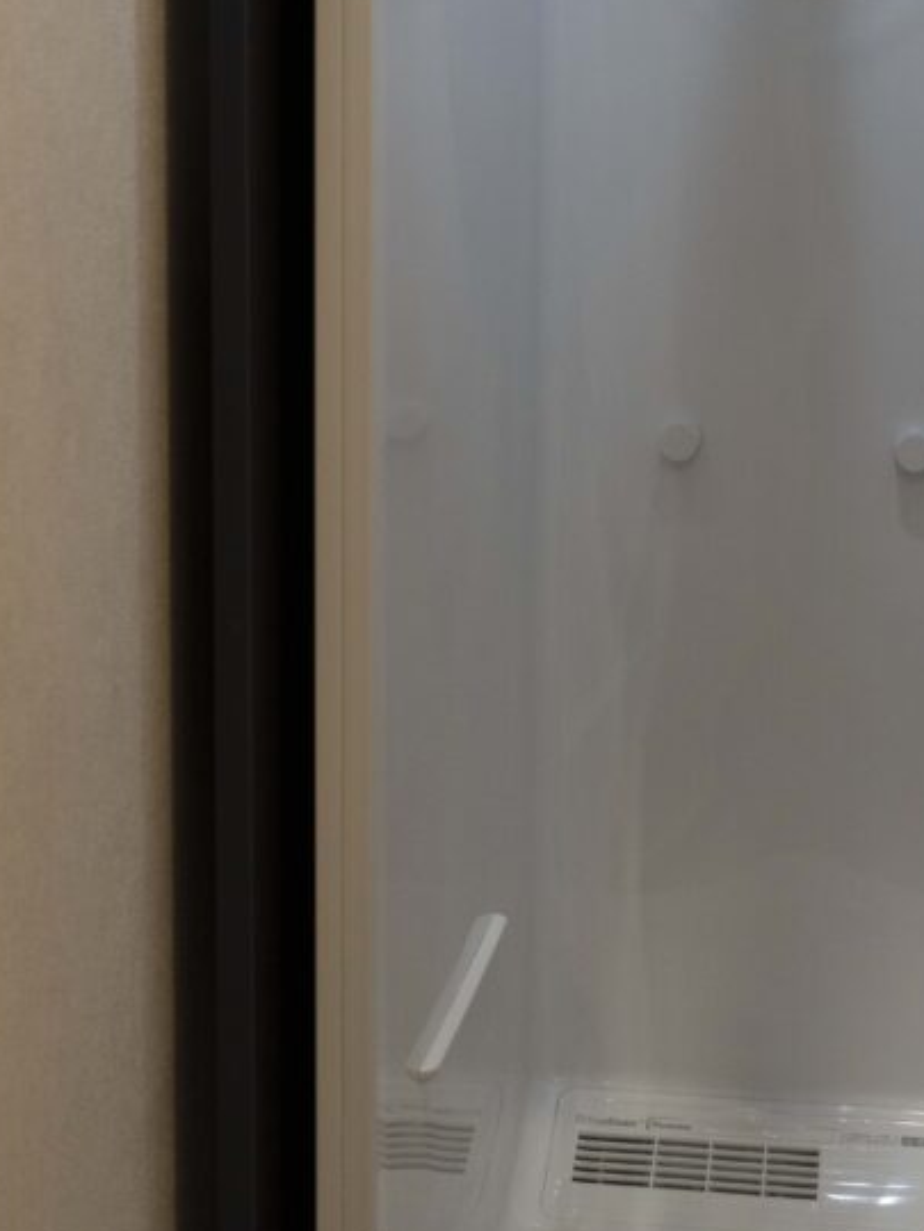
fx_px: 2598
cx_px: 676
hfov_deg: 20.0
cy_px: 169
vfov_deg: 26.0
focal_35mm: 73
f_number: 5
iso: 3200
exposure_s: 1/160
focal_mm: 40
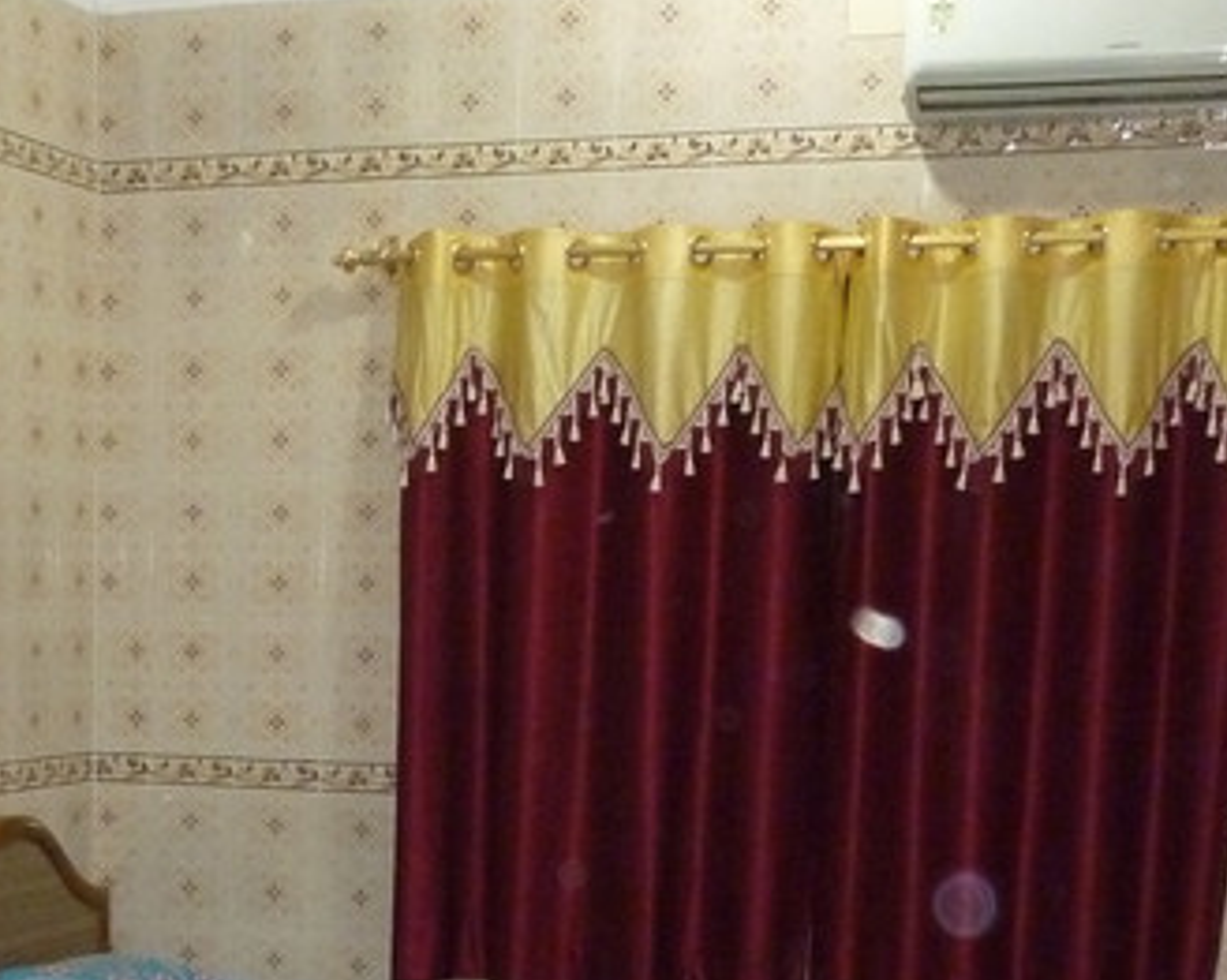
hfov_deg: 27.5
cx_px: 180
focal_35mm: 67
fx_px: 2432
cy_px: 1045
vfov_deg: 21.7
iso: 500
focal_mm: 4.5
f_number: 3.3
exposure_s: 1/30
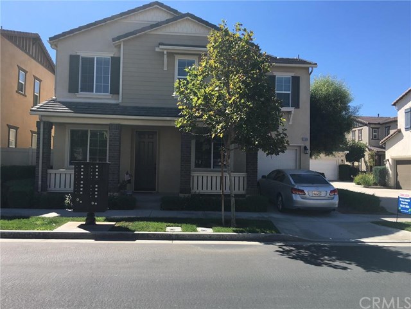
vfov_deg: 48.2
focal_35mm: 29
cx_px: 206
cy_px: 154
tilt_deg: +3.3
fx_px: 344
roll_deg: -1.6
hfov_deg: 61.7
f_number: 2.2
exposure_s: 1/1012
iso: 25
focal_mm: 4.15
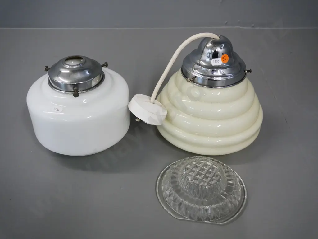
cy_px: 120
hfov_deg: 51.4
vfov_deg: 39.7
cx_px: 159
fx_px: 331
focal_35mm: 36
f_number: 5
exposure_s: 1/80
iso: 1600
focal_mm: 18
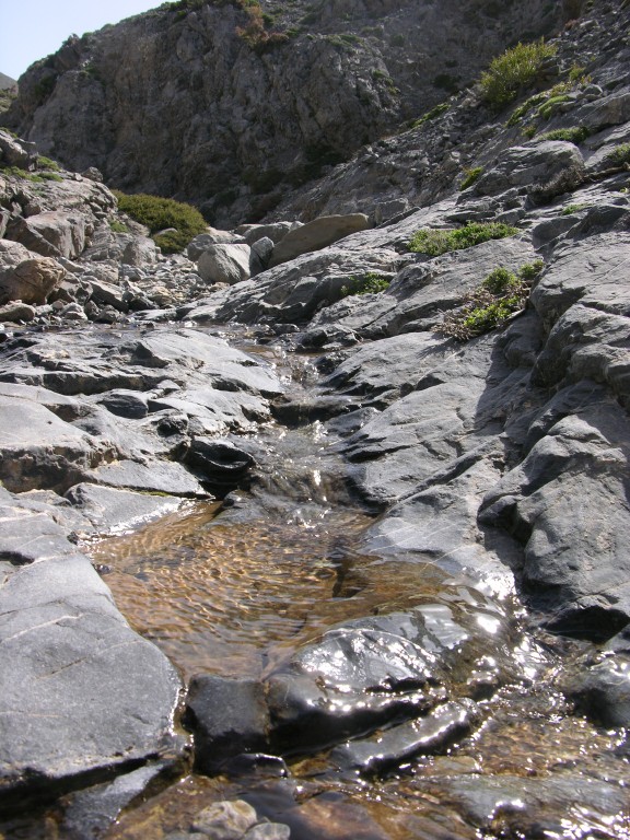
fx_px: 849
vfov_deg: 52.6
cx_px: 315
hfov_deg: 40.7
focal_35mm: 35
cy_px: 420
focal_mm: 8.9
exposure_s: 1/167
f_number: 5.6
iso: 50
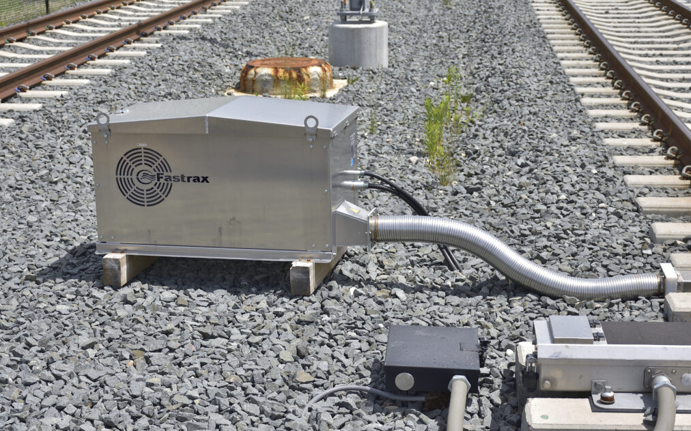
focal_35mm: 65
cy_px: 213
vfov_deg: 20.0
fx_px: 1224
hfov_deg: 31.5
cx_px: 343
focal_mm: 42
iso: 100
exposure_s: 1/1000
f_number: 4.5
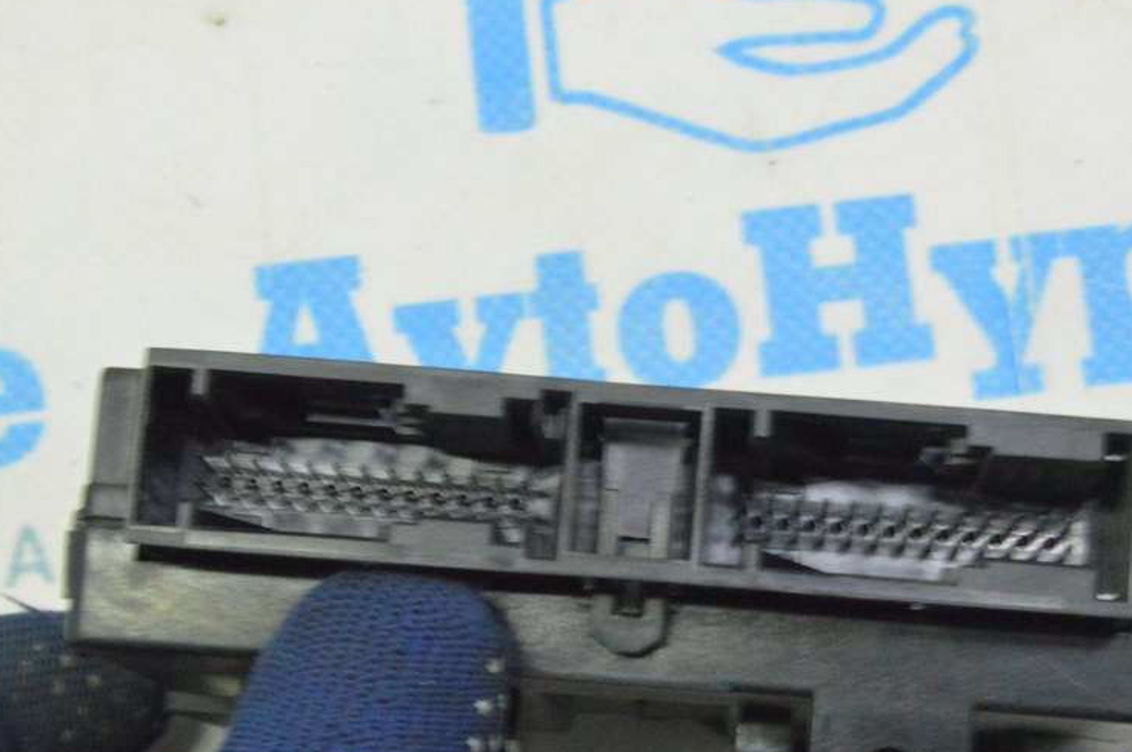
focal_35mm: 96
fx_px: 3015
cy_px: 458
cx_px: 717
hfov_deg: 21.2
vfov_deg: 14.2
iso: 6400
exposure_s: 1/20
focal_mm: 46
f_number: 20
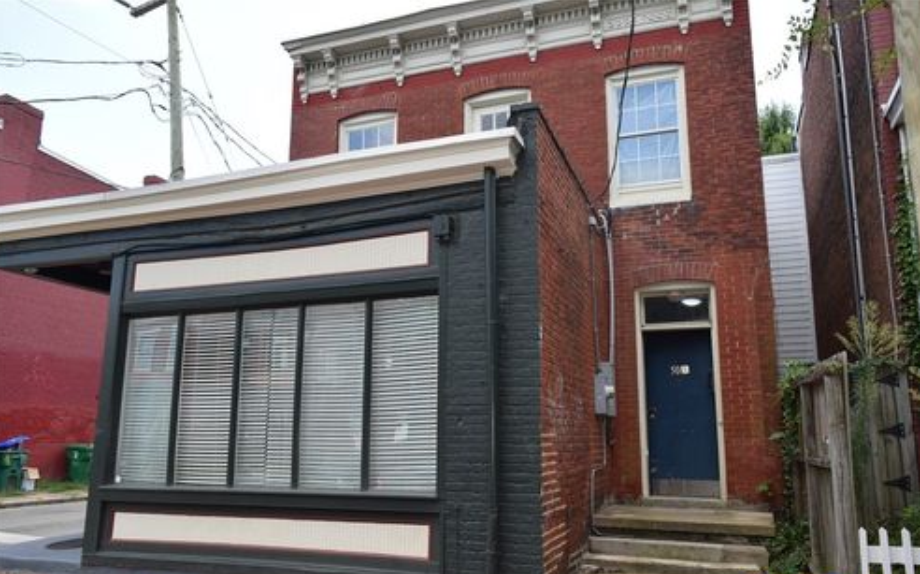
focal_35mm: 28
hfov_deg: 66.5
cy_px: 310
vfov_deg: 44.5
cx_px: 458
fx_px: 702
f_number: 6.3
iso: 100
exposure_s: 1/160
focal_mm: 18
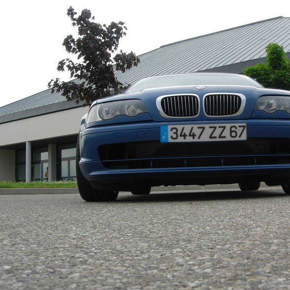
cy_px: 143
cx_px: 198
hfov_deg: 36.3
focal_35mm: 46
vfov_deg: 36.8
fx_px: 436
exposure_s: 1/296
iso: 79
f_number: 4.8
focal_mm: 7.8
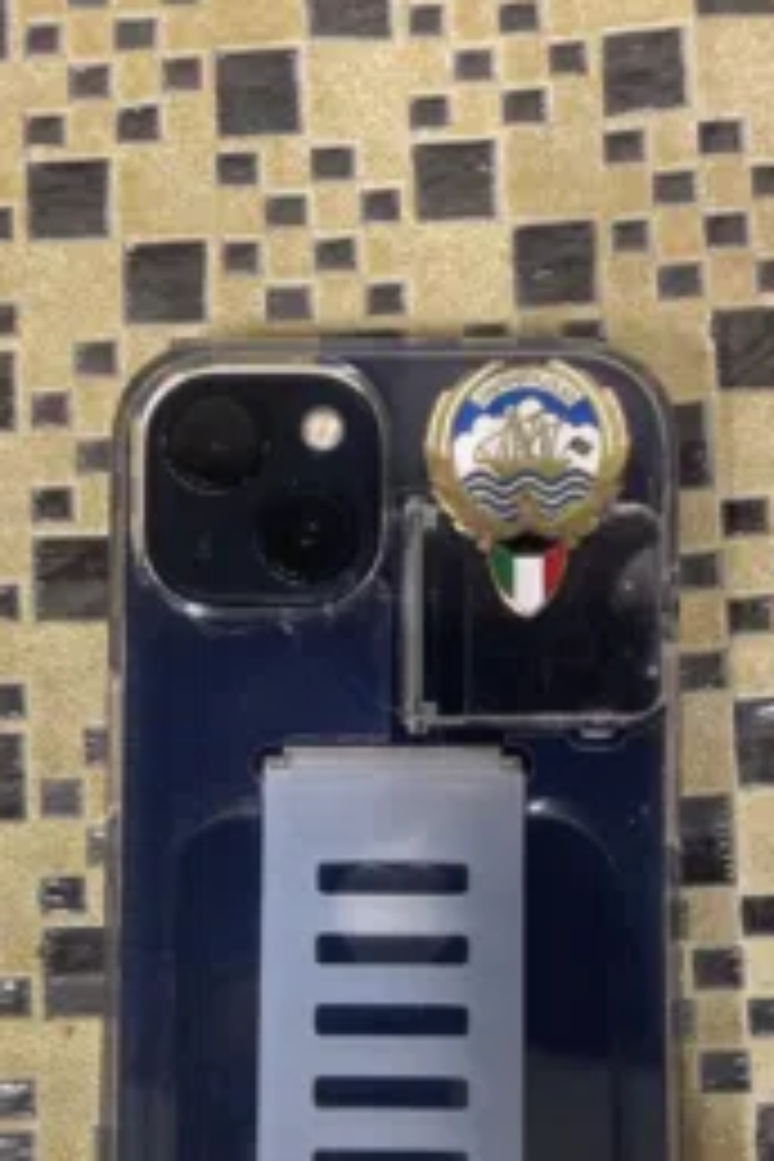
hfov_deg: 31.9
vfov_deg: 44.6
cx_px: 382
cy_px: 891
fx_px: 1354
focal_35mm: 42
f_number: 1.8
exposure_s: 1/60
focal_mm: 4.25
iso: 250
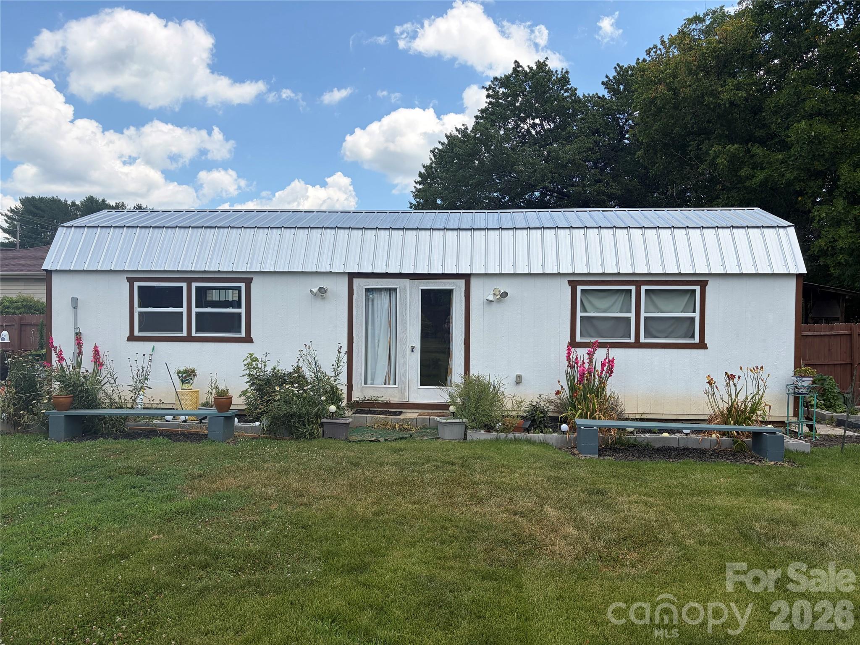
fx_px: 646
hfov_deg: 67.3
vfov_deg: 53.1
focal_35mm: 26
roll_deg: +0.4
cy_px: 322
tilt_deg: -0.7
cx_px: 430
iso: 50
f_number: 1.6
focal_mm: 5.96
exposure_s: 1/3125
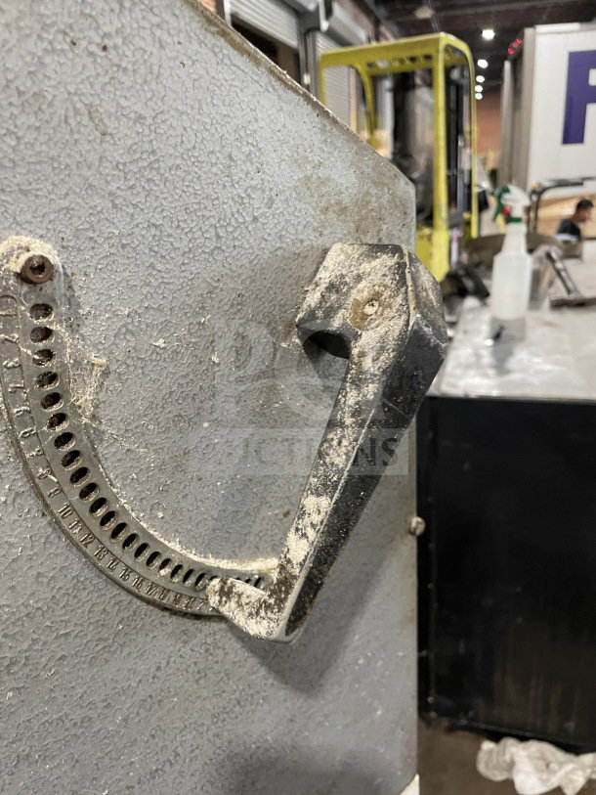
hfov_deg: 53.1
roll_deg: +6.7
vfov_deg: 67.3
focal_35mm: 26
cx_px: 298
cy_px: 398
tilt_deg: -17.3
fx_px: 597
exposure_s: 1/60
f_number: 1.6
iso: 320
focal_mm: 4.2
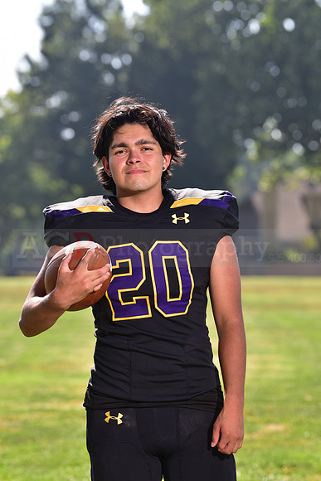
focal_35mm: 165
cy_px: 240
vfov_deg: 12.4
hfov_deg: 8.3
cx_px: 160
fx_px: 2205
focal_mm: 165
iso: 100
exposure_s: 1/250
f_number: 5.6
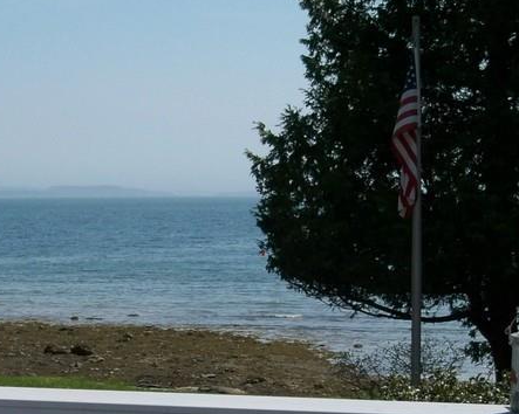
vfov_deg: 19.1
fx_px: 1213
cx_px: 116
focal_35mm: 79
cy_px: 368
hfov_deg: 23.8
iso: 100
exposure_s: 1/640
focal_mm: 6.2
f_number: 6.2
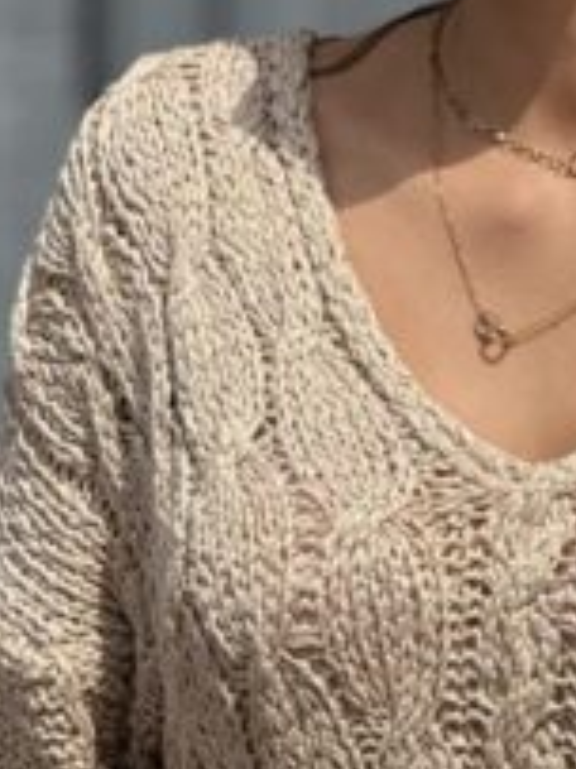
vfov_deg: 4.2
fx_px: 10505
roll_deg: -1.1
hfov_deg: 3.1
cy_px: 420
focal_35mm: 473
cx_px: 640
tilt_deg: -0.5
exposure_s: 1/1342
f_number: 2.8
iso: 50
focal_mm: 15.66
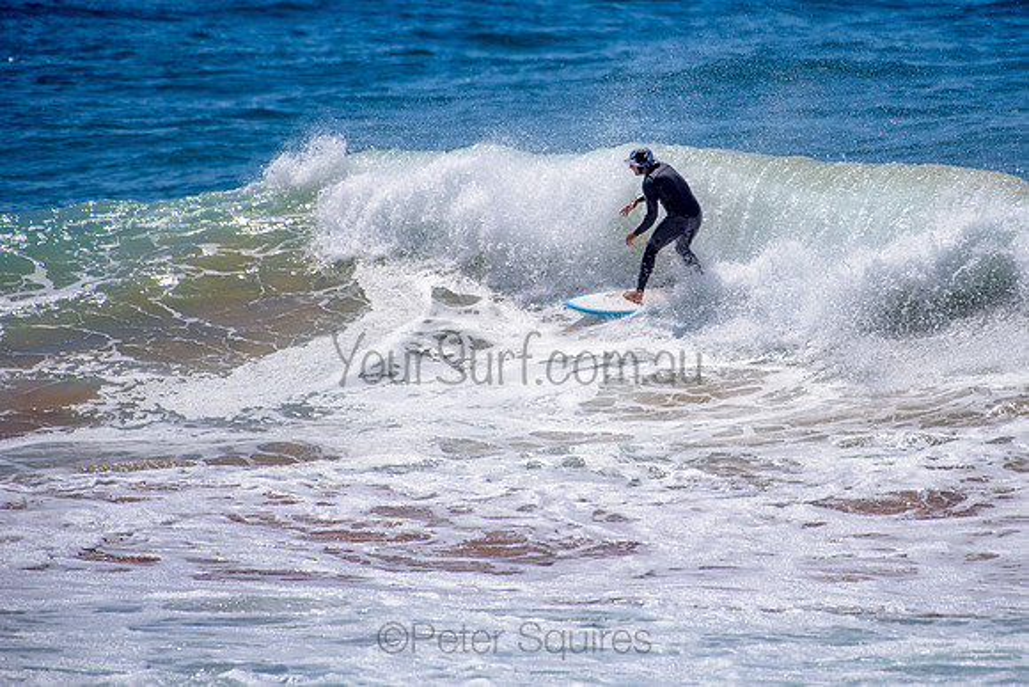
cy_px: 266
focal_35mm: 613
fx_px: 17520
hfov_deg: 3.4
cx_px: 631
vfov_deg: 2.2
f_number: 5.6
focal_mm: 500
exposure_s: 1/2000
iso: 72
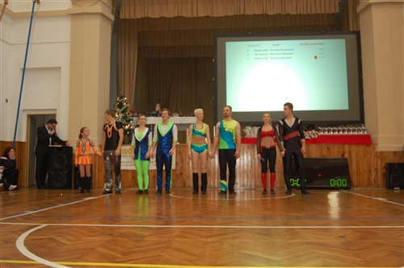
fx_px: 387
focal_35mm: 34
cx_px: 202
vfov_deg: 38.3
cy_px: 134
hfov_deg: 55.2
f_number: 3.8
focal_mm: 23
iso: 400
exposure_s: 1/60
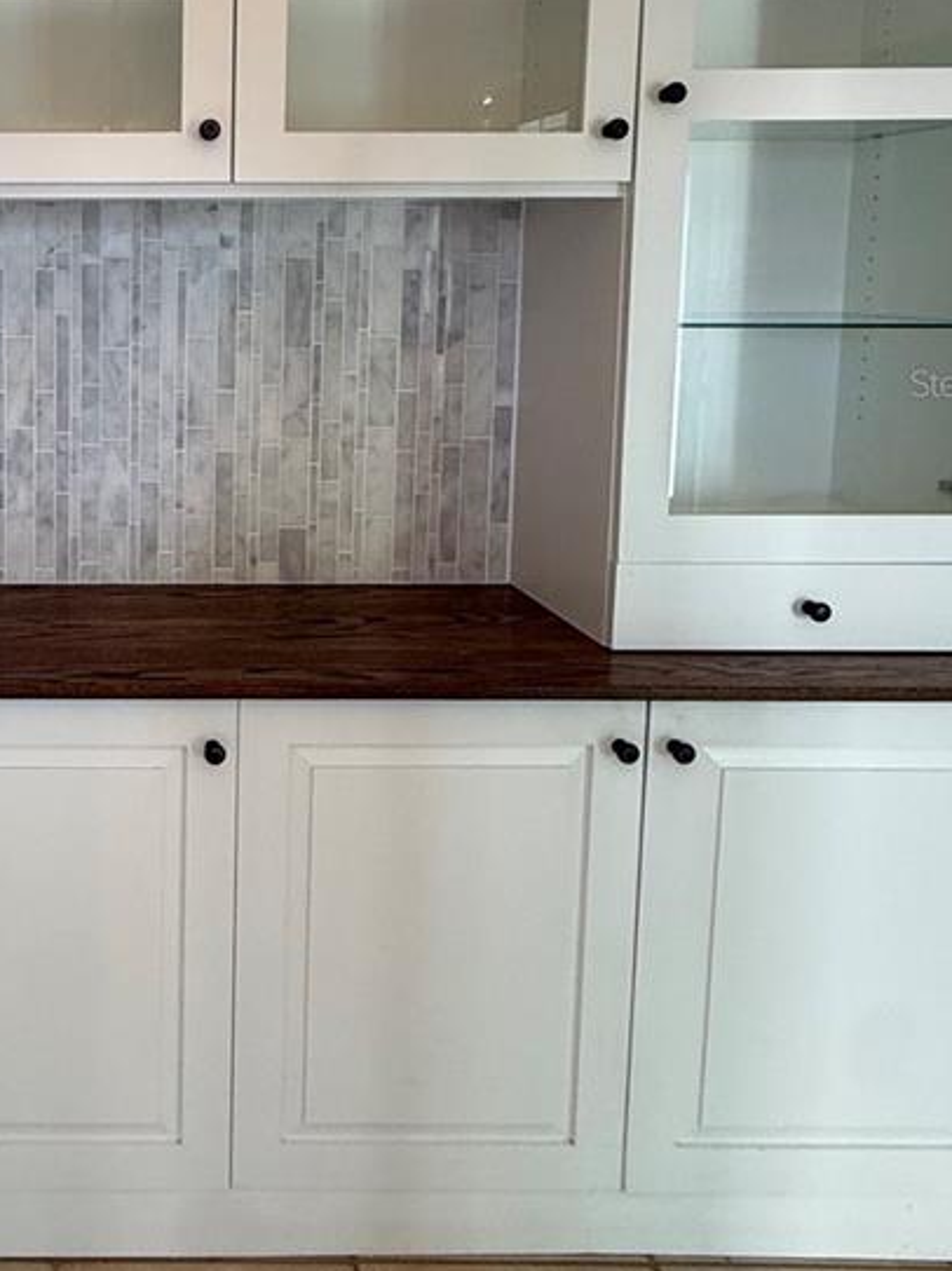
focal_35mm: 31
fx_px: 1138
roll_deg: -0.1
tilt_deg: -5.4
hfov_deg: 40.4
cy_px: 382
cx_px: 21
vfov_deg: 56.6
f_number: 2.2
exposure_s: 1/120
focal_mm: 2.22
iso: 250
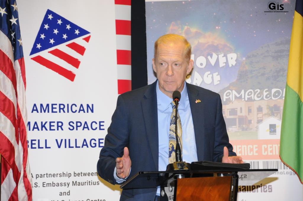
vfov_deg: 7.5
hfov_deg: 11.2
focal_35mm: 183
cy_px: 100
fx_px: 1538
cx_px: 152
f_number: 5.6
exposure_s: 1/160
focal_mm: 122
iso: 1250
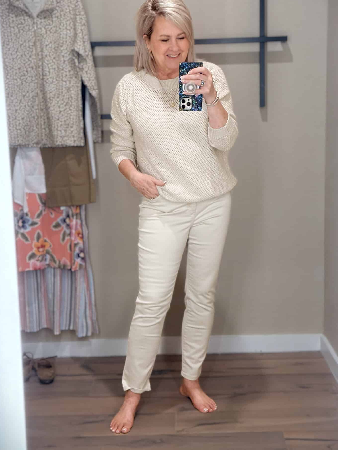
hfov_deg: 27.0
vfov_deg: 35.5
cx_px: 183
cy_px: 222
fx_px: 703
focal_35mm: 54
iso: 160
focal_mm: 6.76
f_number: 1.78
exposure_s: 1/74
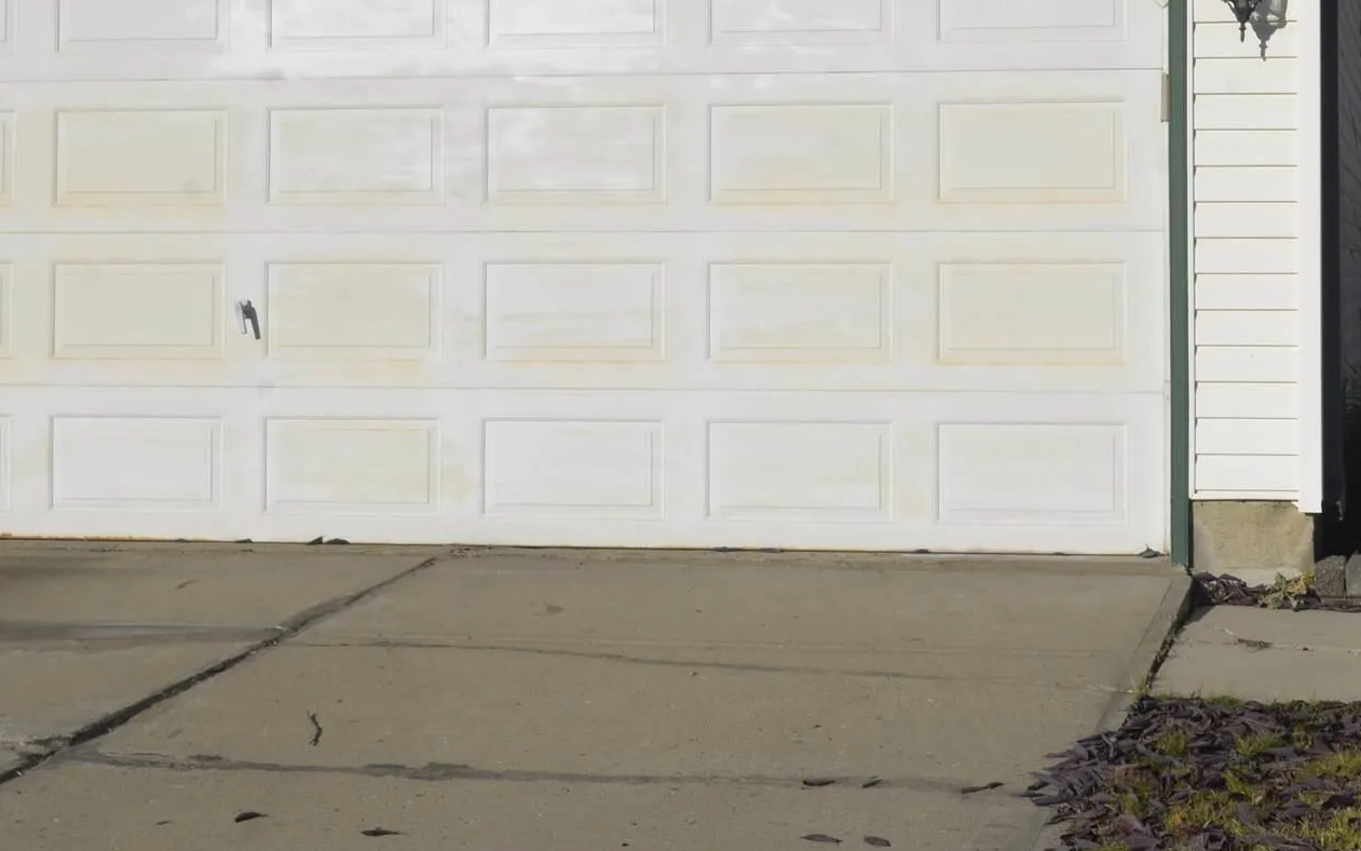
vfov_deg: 18.0
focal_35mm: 72
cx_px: 1058
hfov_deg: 28.1
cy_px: 183
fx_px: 2670
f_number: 13
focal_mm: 29
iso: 100
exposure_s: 1/200
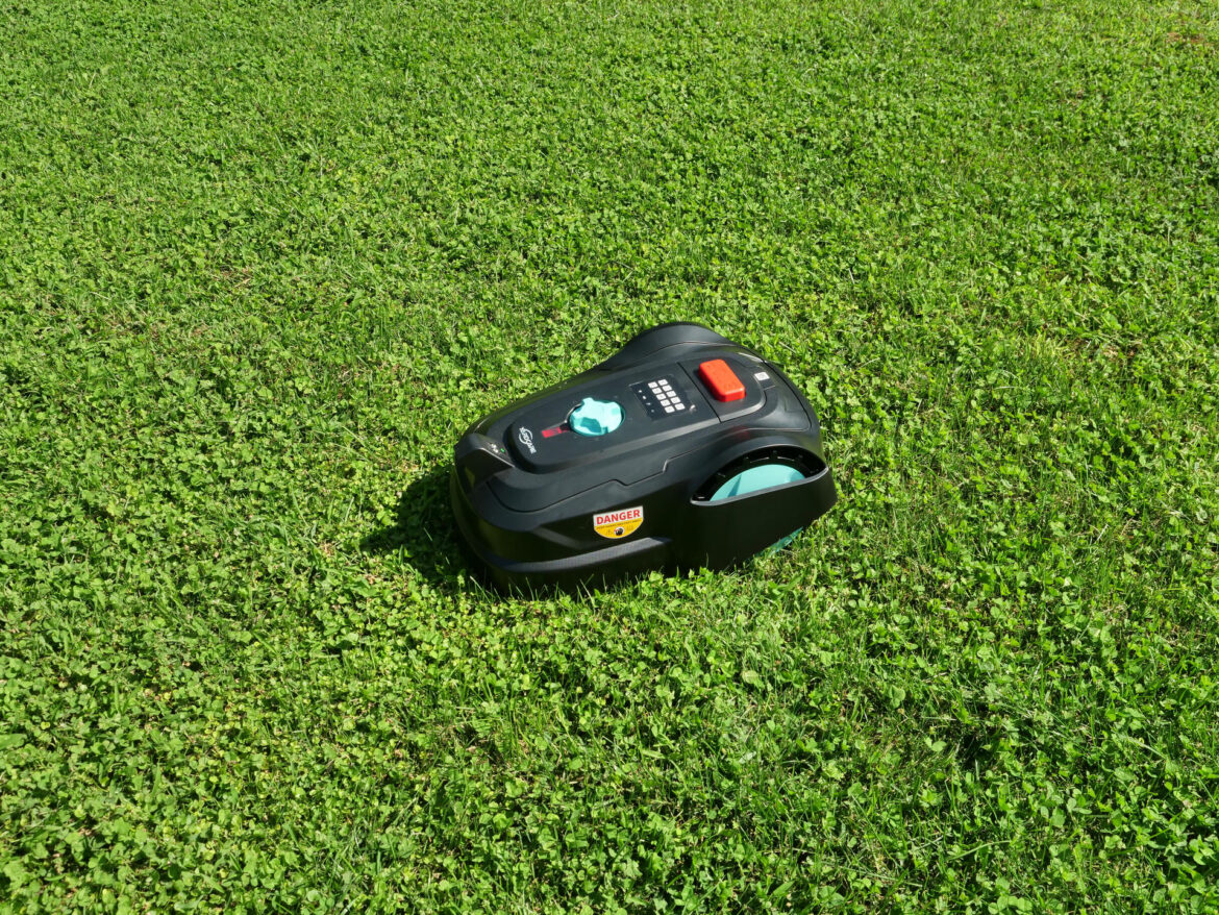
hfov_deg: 53.9
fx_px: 1198
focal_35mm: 34
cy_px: 458
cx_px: 610
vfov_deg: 41.8
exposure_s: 1/800
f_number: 7.1
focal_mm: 17
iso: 400
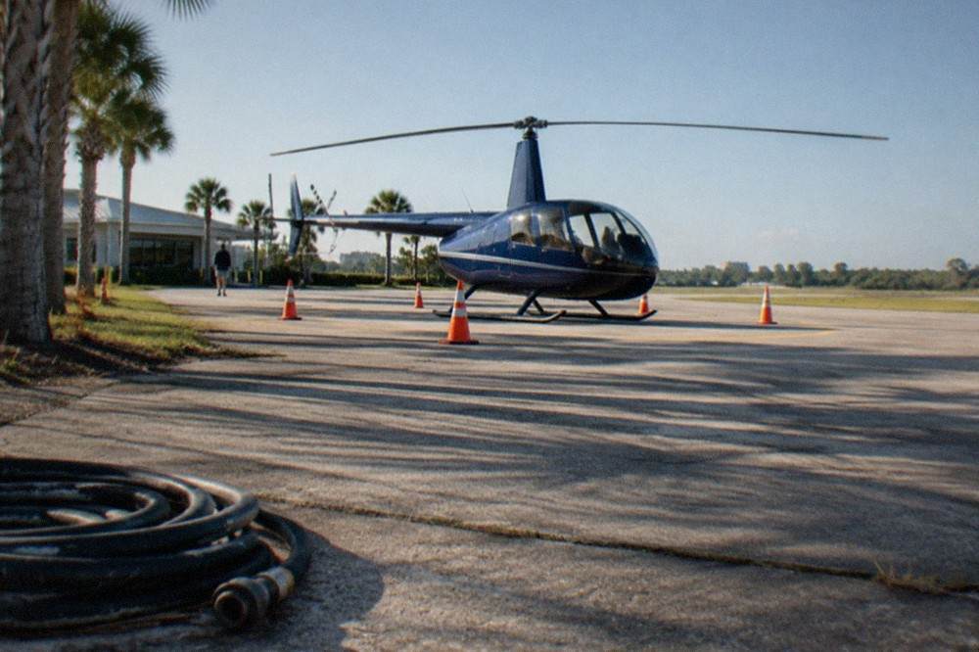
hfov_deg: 28.9
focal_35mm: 70
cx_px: 490
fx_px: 1903
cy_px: 326
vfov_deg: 19.4
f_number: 9
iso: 200
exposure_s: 1/160
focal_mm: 70
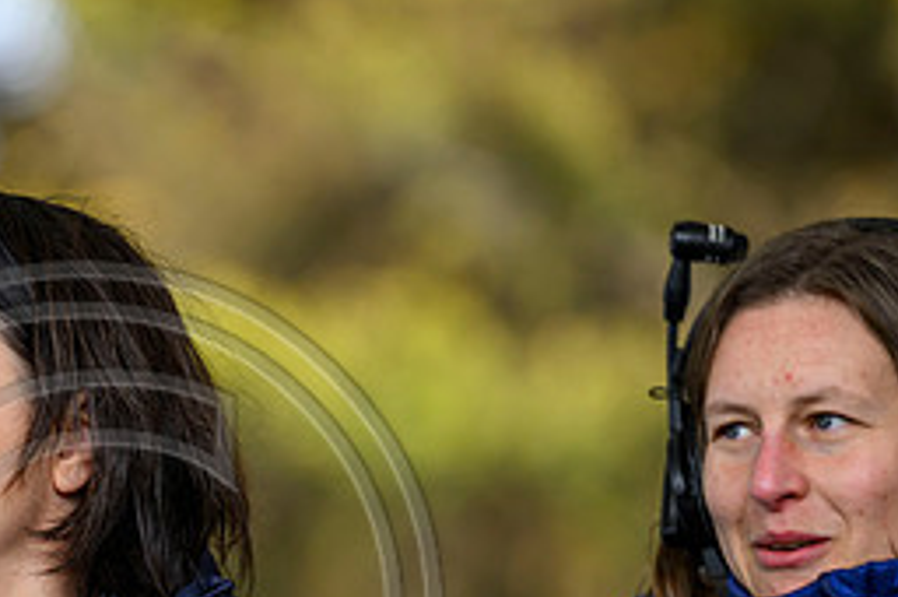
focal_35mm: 908
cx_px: 81
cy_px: 616
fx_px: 22621
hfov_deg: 2.3
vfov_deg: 1.5
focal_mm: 400
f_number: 3.2
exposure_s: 1/800
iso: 500
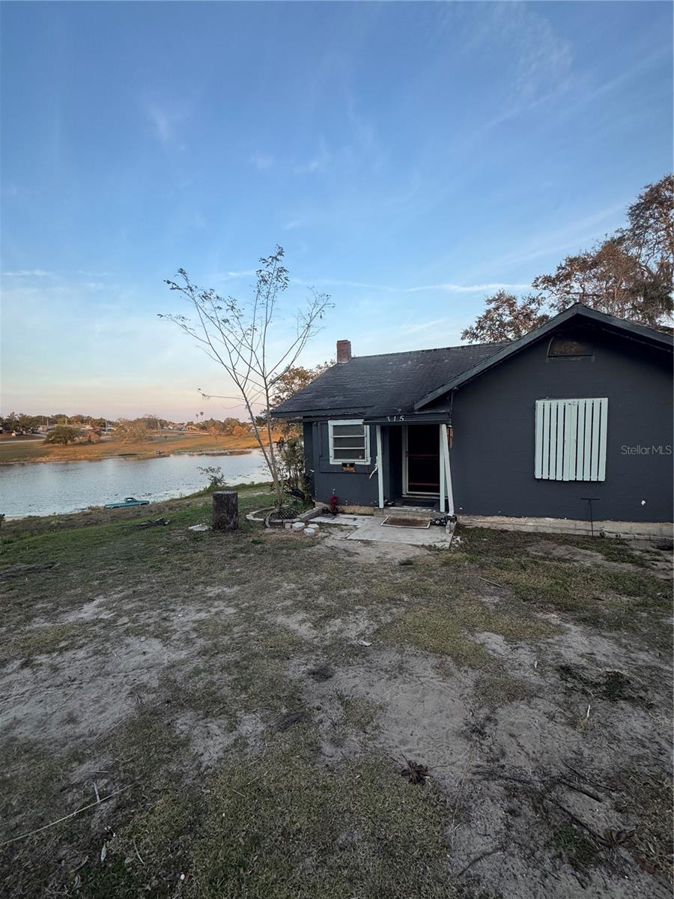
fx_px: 363
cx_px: 337
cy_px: 450
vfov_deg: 102.1
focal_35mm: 14
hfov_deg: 85.7
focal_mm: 2.22
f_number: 2.2
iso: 40
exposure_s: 1/317
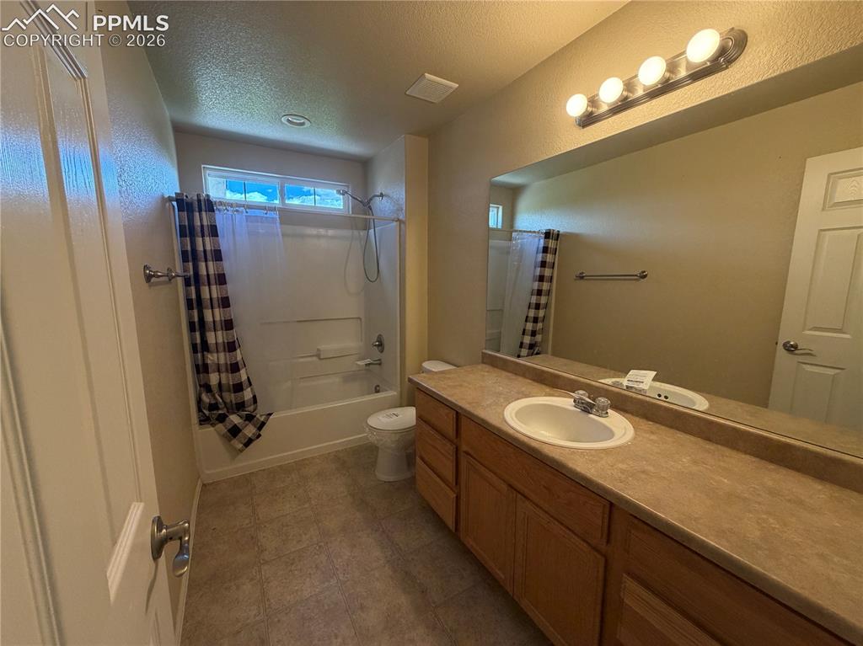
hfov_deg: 102.1
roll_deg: +0.0
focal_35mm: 14
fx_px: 349
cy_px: 323
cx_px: 432
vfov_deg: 85.6
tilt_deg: -8.1
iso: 250
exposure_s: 1/120
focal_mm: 2.22
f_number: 2.2
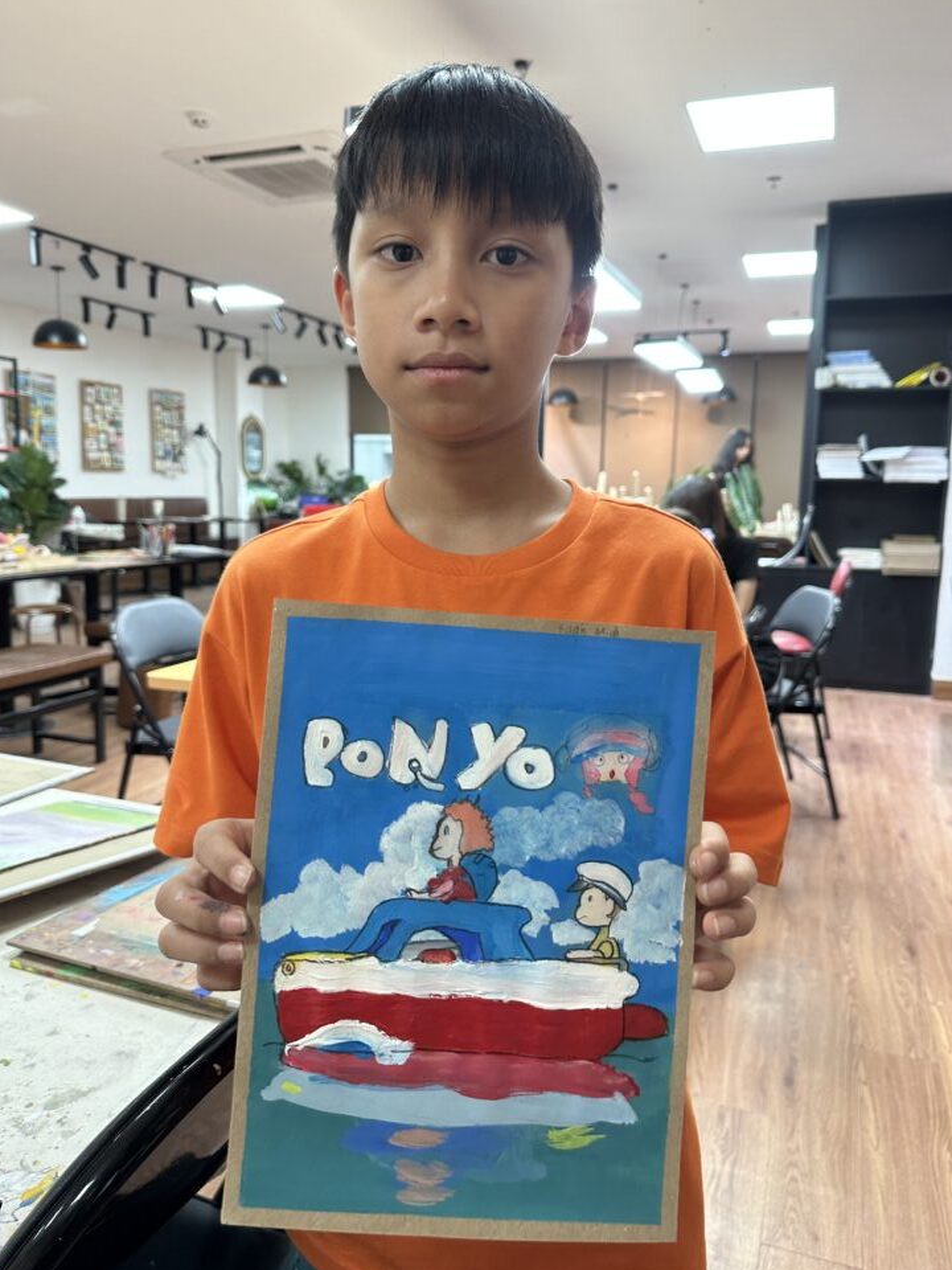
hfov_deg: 54.9
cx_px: 485
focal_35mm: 25
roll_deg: -1.7
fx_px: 917
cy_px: 615
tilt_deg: -8.0
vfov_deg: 69.4
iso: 125
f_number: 1.78
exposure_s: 1/50
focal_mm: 6.86
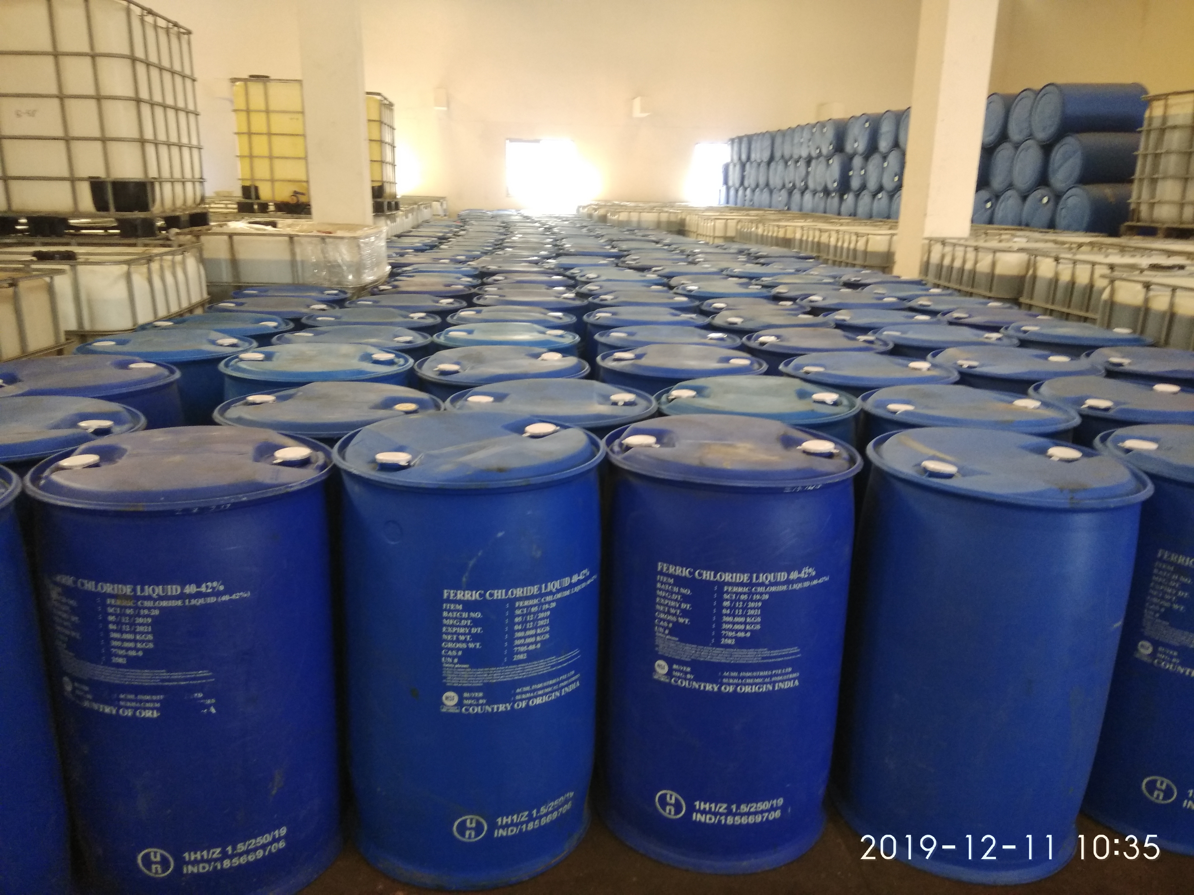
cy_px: 448
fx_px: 724
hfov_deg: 79.0
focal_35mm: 21
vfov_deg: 63.4
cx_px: 597
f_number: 2
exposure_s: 1/25
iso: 400
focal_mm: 3.57
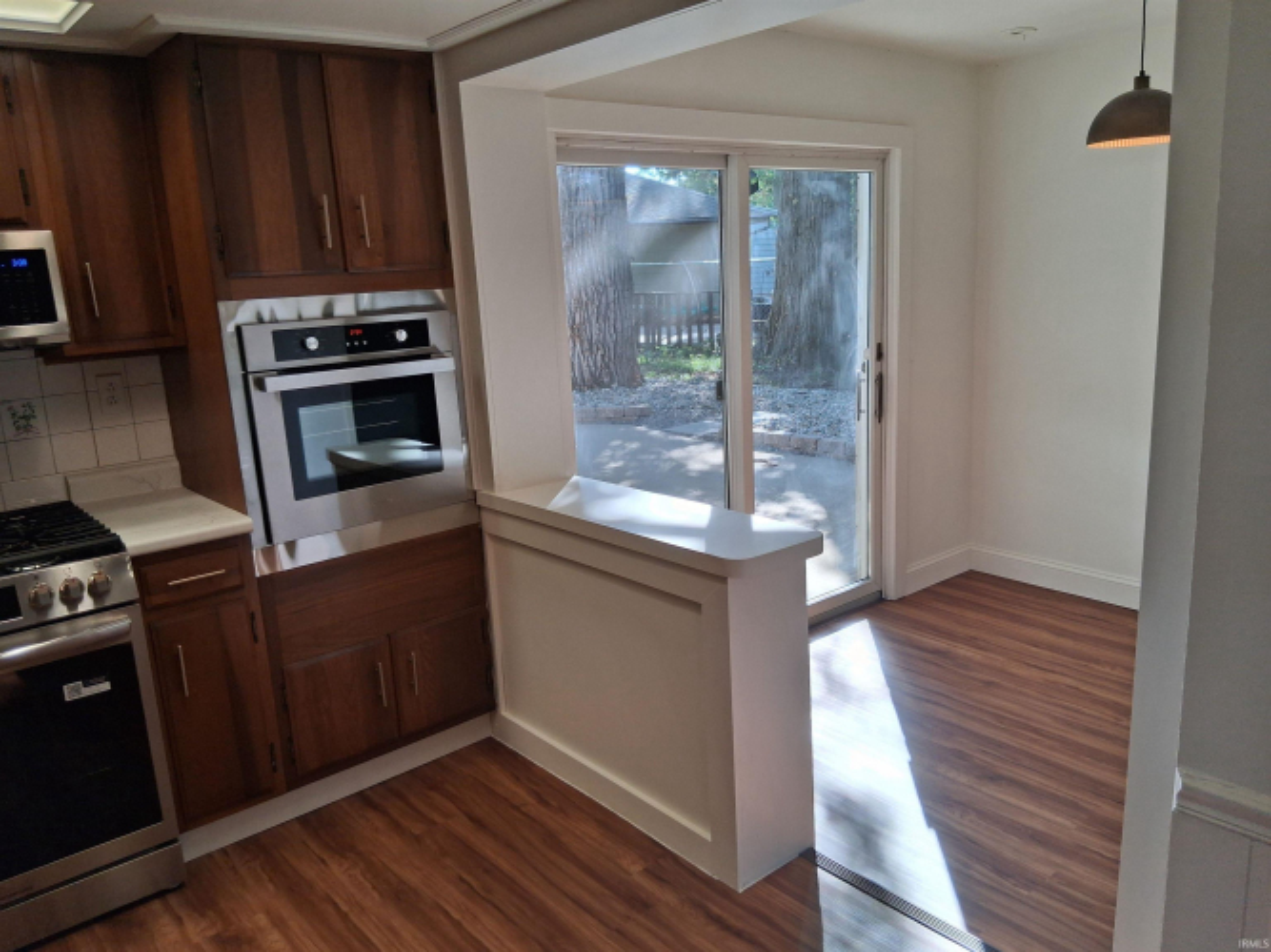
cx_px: 636
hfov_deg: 67.3
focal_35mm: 26
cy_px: 476
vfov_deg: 53.0
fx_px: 954
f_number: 1.8
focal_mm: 3.98
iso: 64
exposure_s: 1/100
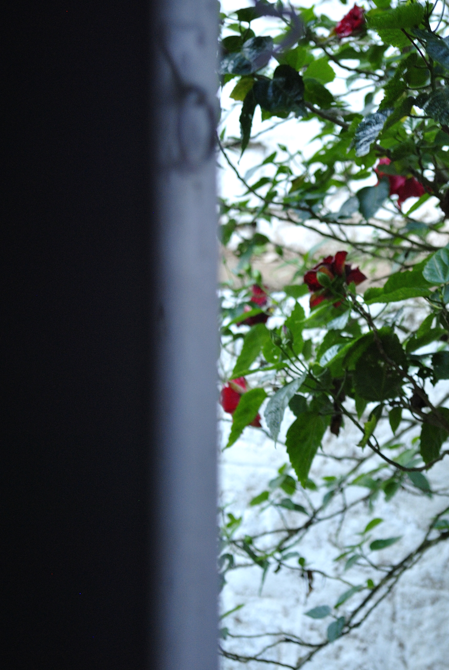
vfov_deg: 21.2
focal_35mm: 96
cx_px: 265
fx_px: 1791
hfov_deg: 14.3
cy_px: 303
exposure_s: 1/13
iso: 400
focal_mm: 46
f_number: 5.3
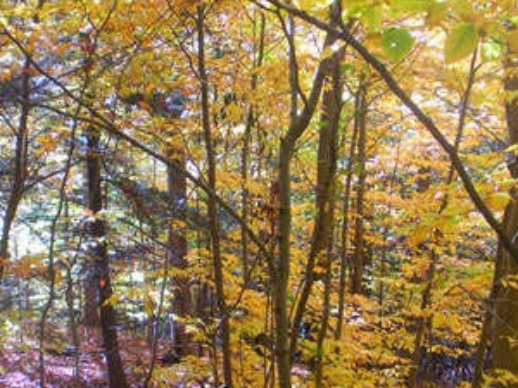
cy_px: 229
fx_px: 1077
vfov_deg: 20.4
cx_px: 228
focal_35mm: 72
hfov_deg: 27.0
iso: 166
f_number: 3.5
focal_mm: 6.3
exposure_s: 1/118
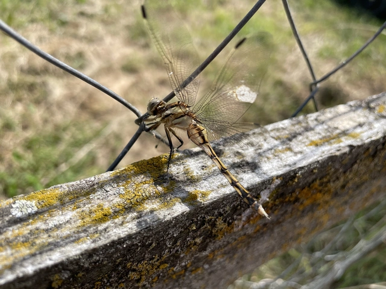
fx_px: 290
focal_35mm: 26
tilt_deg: -42.3
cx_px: 193
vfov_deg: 53.1
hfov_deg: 67.3
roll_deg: -14.3
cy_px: 144
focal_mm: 4.2
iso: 32
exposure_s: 1/2747
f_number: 1.6
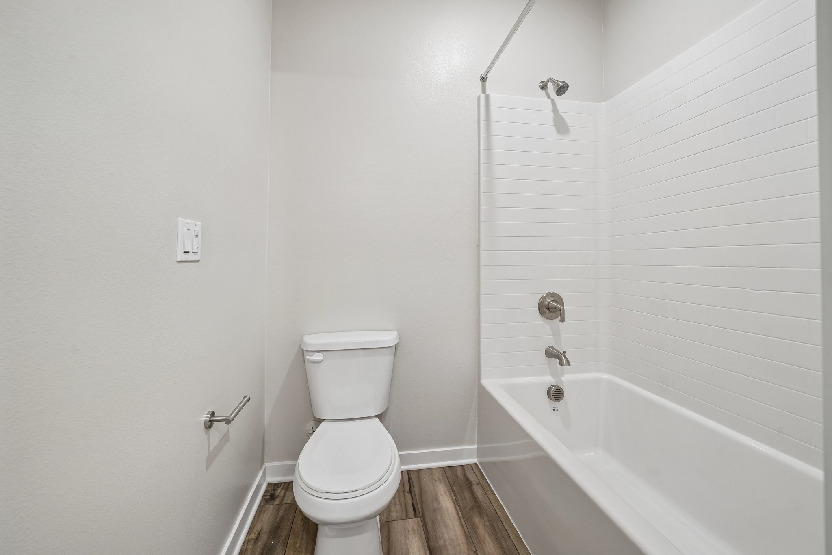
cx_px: 416
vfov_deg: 85.4
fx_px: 300
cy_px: 278
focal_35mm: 13
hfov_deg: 108.3
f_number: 8
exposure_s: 1/10
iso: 400
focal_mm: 13
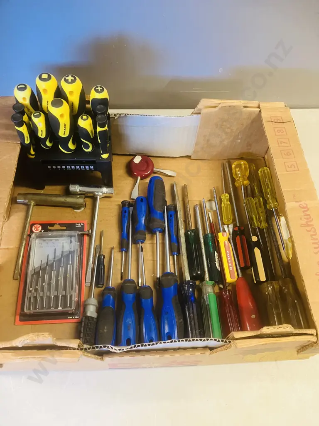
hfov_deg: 49.7
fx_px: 344
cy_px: 213
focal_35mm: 28
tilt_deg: -59.3
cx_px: 160
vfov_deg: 63.4
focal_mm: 3.99
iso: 250
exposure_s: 1/50
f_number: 1.8
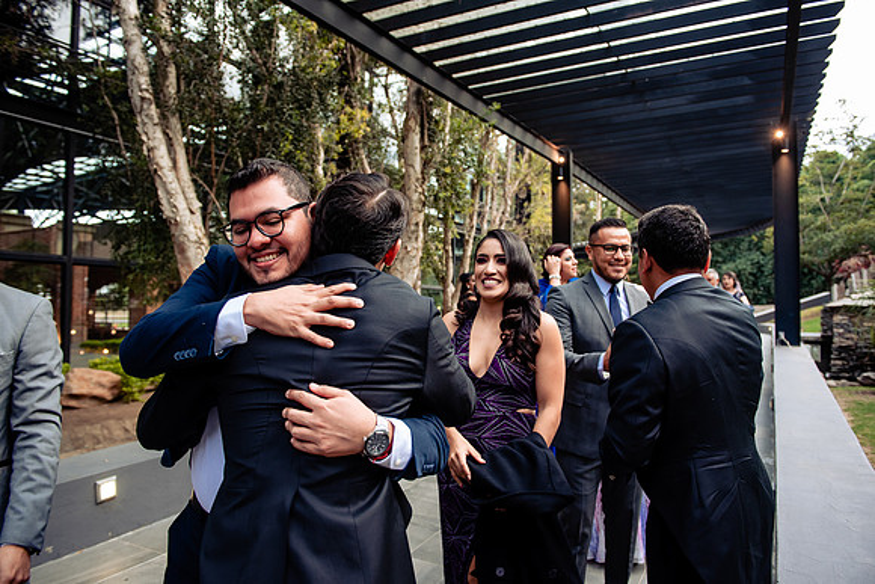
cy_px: 292
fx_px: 632
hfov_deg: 69.4
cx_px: 438
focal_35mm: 26
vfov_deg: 49.6
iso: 500
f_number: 3.5
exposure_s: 1/125
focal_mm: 26
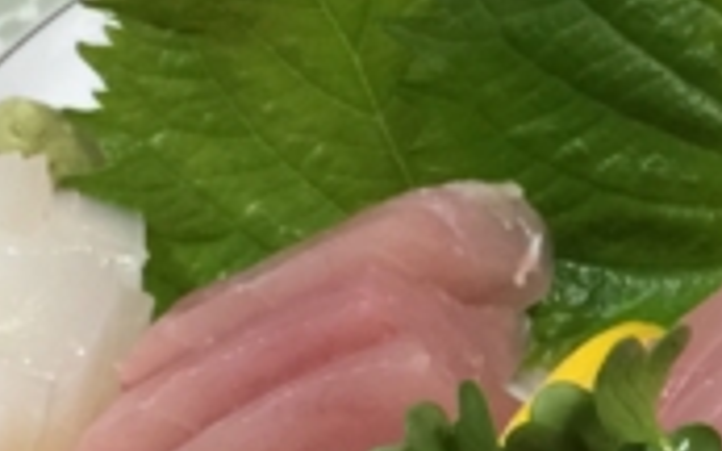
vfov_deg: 10.1
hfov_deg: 16.1
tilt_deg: -50.6
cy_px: 472
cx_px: 689
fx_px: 2518
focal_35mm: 128
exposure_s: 1/15
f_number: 2.2
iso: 125
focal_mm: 4.15
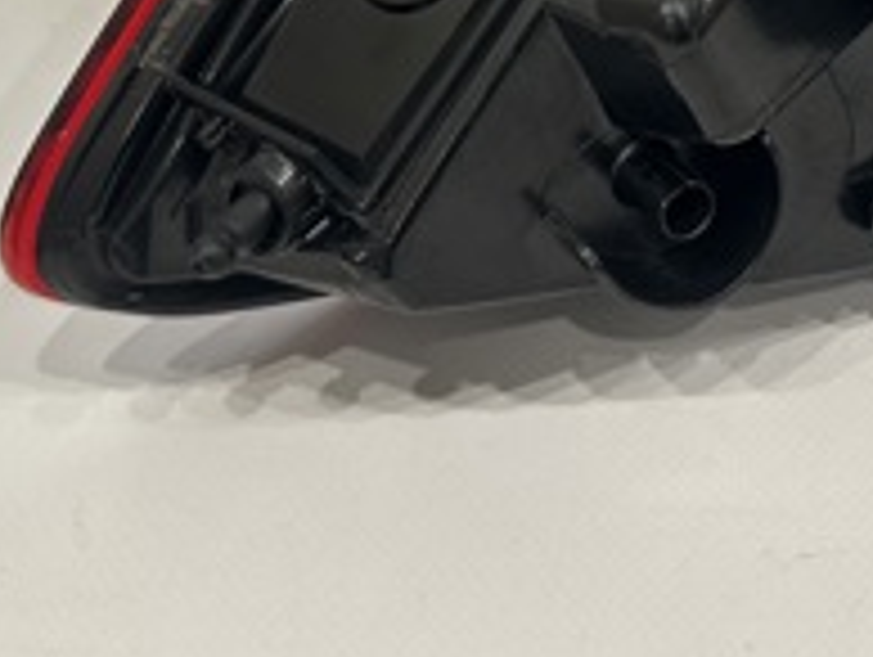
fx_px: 1995
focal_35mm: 79
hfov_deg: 24.2
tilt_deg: -34.1
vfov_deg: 17.4
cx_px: 720
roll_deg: +5.3
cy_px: -232
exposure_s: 1/100
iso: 200
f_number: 1.78
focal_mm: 6.86
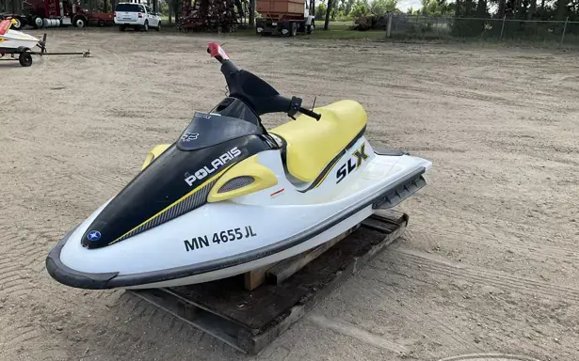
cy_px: 192
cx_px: 281
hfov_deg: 59.7
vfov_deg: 39.4
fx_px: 505
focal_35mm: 32
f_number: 1.8
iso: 25
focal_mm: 3
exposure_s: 1/1121
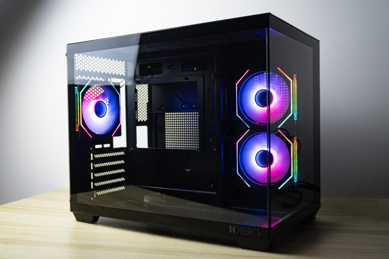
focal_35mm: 39
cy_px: 130
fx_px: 421
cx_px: 194
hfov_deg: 49.5
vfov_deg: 34.2
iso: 800
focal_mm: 26
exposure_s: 1/100
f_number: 4.5
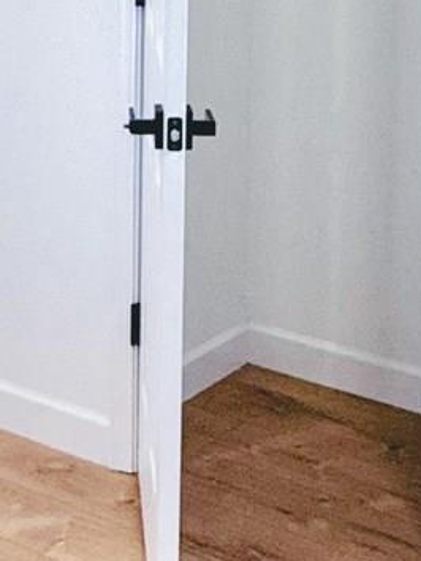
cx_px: 51
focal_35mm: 91
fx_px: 1474
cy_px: -90
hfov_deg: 16.1
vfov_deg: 20.3
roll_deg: +0.3
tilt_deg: -4.3
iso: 125
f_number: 2.2
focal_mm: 2.22
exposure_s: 1/120
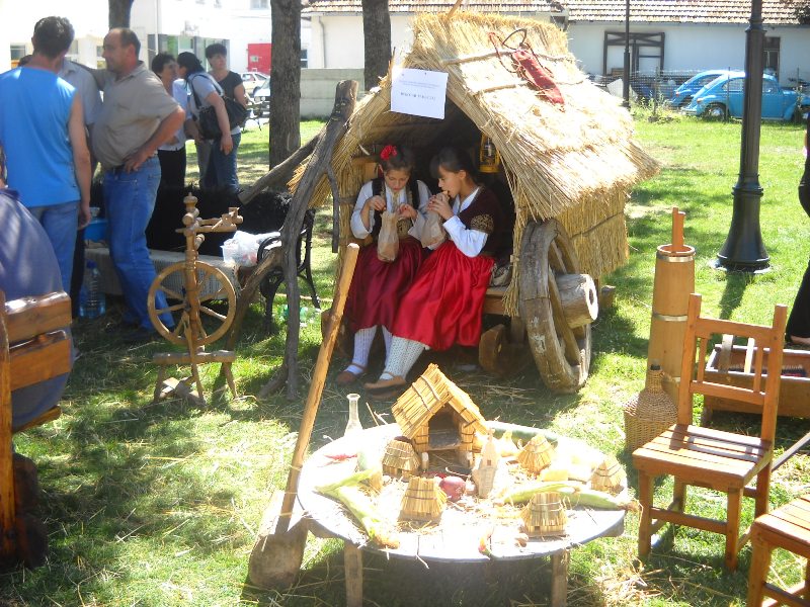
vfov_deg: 35.1
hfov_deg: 45.8
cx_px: 405
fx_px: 959
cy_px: 304
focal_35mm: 41
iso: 64
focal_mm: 6.72
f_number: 3.1
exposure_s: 1/129
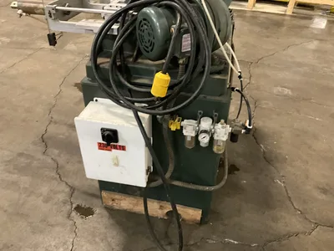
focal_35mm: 29
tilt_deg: -35.9
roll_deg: -2.8
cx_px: 167
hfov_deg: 61.7
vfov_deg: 48.2
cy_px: 126
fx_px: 280
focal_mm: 3
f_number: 1.8
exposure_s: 1/30
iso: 400
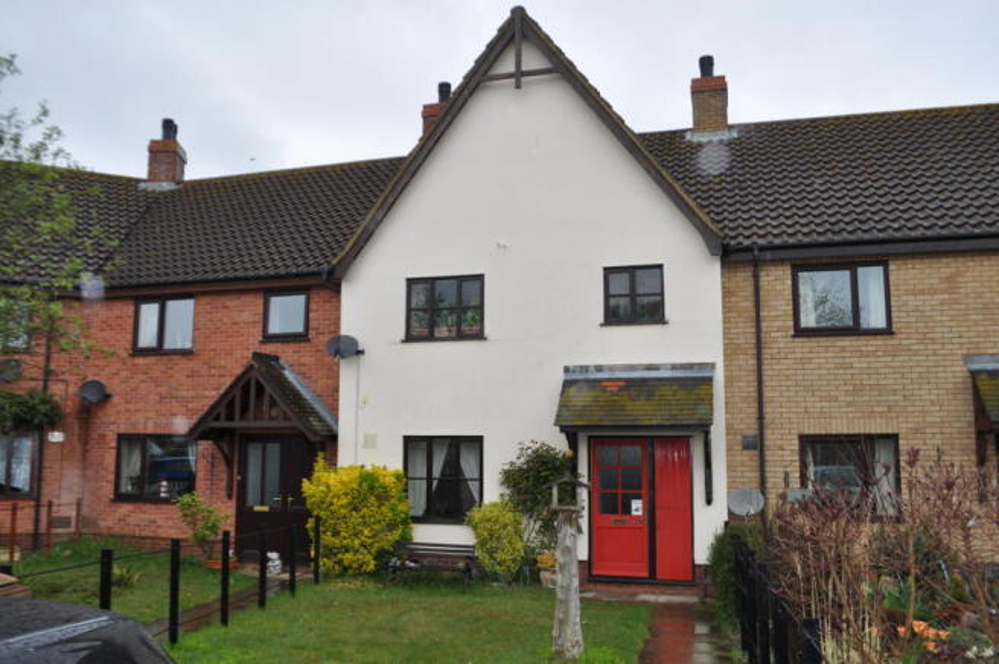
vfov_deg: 43.5
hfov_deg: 62.0
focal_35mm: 30
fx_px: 832
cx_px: 500
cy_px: 332
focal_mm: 20
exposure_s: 1/200
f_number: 6.3
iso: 200
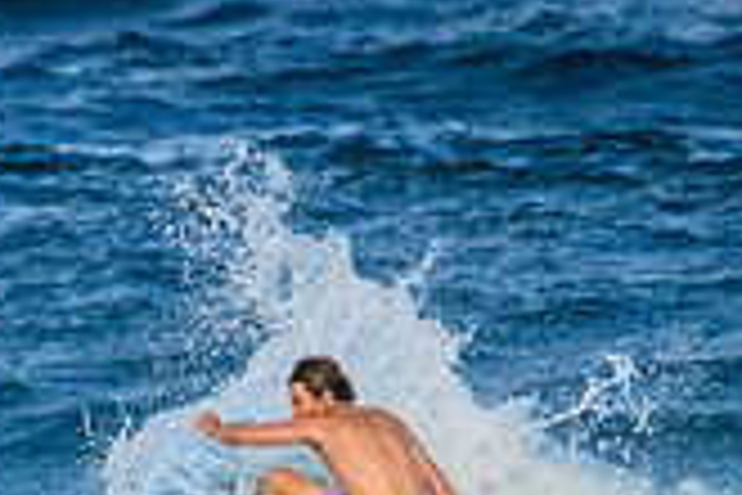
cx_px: -202
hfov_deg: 0.7
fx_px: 57789
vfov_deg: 0.5
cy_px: 722
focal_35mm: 2804
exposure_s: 1/1600
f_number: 11
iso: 1600
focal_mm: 800
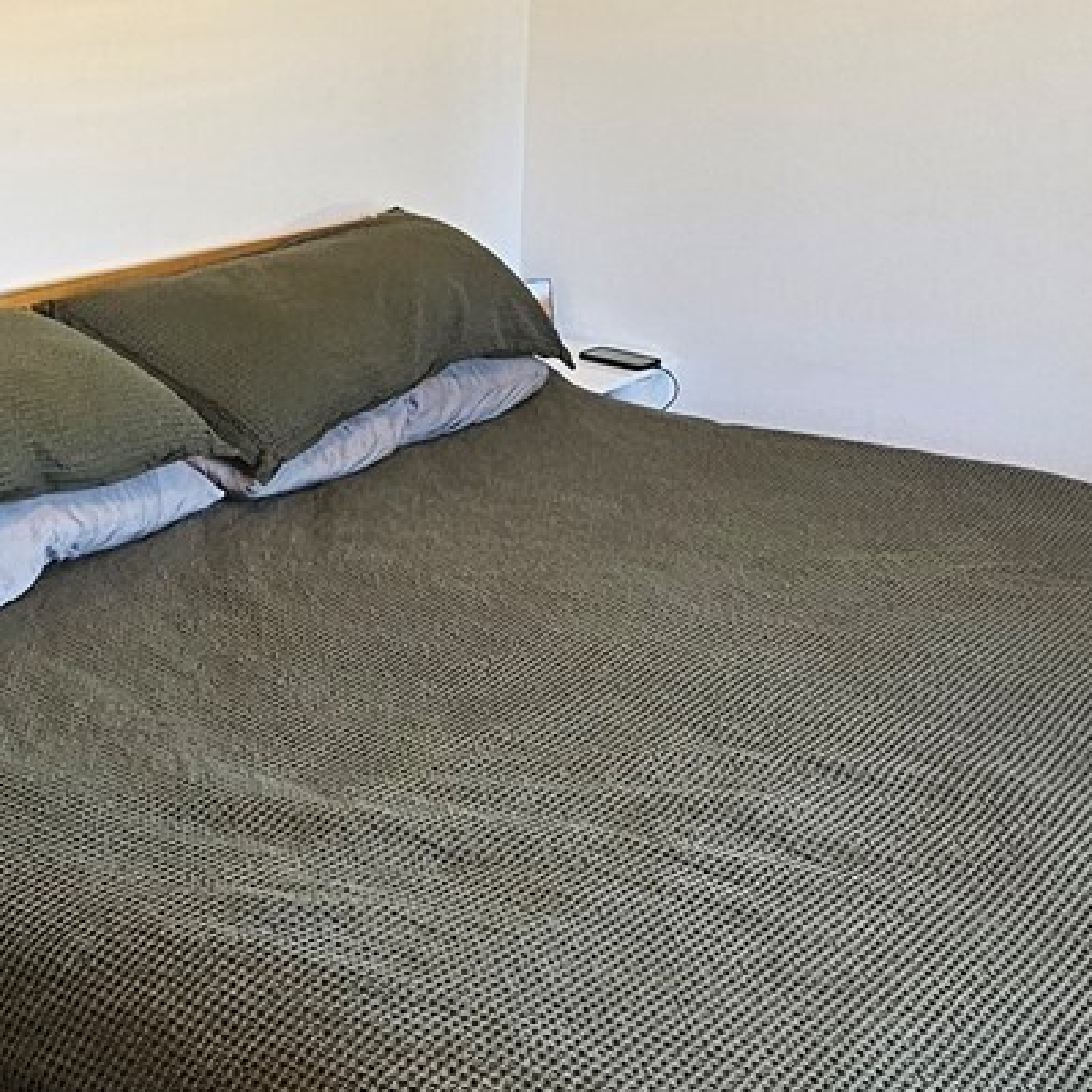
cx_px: 339
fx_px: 1642
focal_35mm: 46
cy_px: 562
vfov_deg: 36.8
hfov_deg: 36.3
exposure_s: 1/60
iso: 250
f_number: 2.2
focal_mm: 2.2
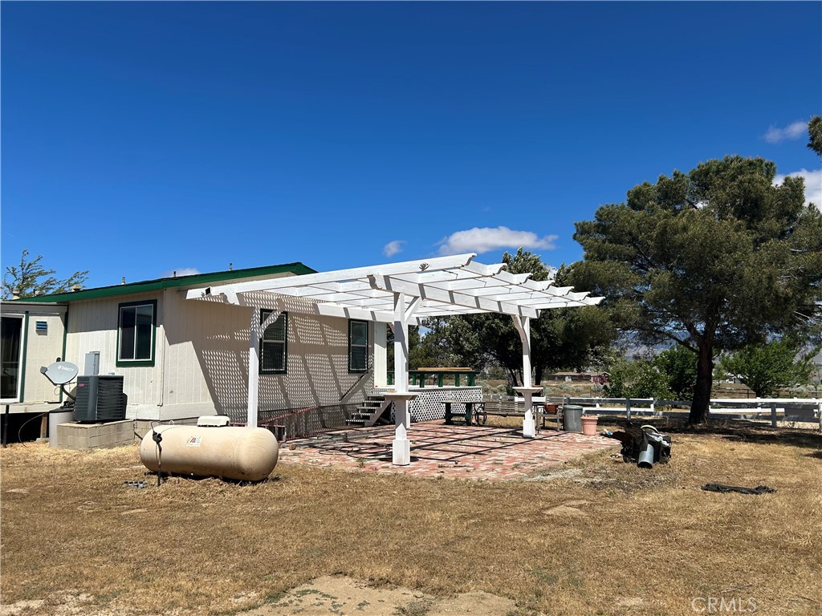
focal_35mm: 26
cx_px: 411
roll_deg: +1.0
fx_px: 617
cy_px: 308
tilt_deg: +6.0
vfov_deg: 53.1
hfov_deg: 67.3
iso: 50
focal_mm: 5.7
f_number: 1.5
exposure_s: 1/6579
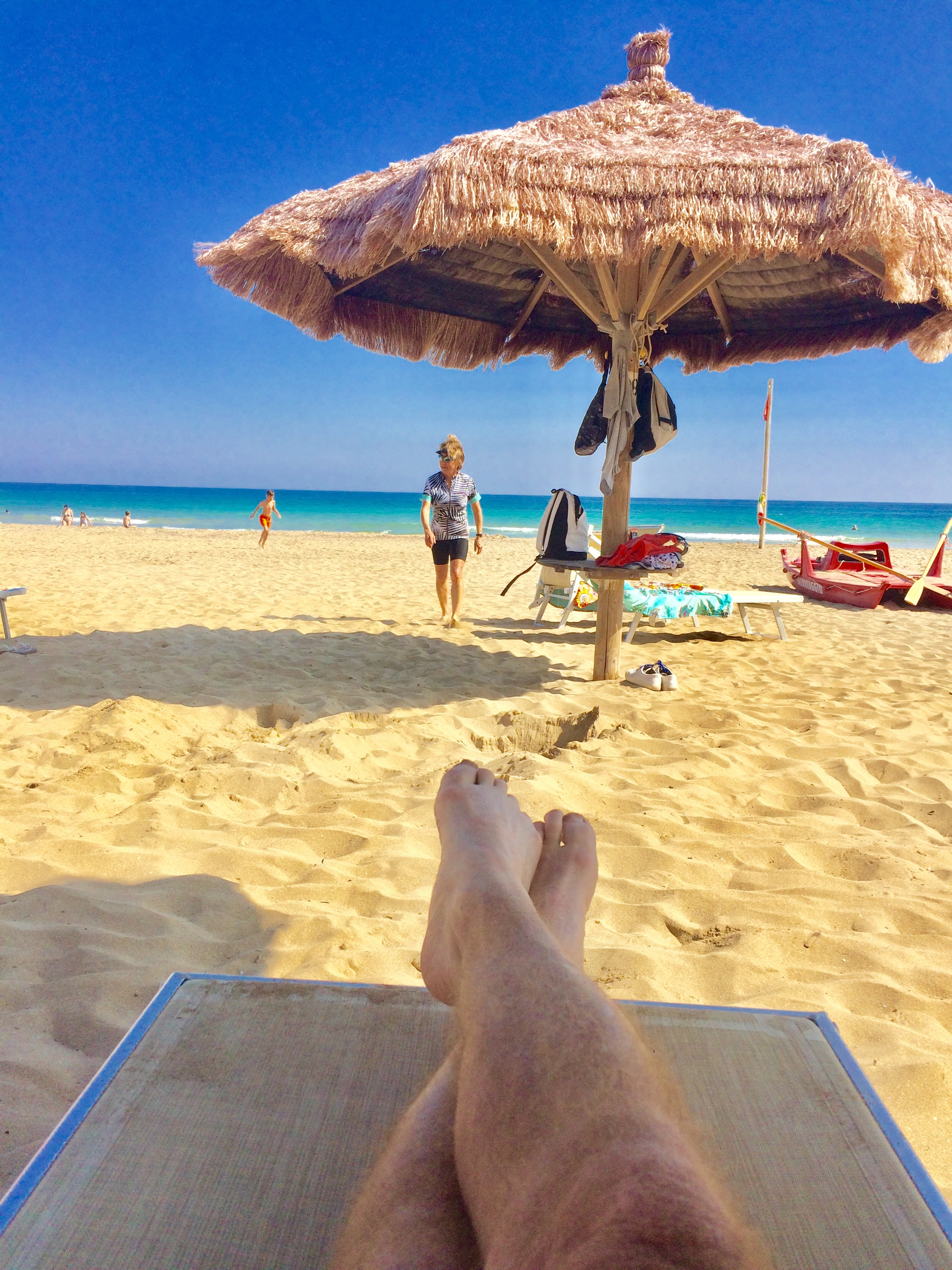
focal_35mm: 29
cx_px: 476
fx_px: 1063
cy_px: 635
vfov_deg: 61.7
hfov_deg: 48.2
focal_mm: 4.15
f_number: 2.2
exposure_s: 1/2283
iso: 32
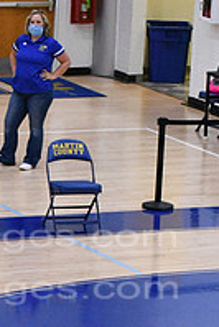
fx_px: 2787
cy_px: 421
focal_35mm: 306
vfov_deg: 6.7
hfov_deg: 4.5
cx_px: -88
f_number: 3.2
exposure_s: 1/1250
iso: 6400
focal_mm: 70
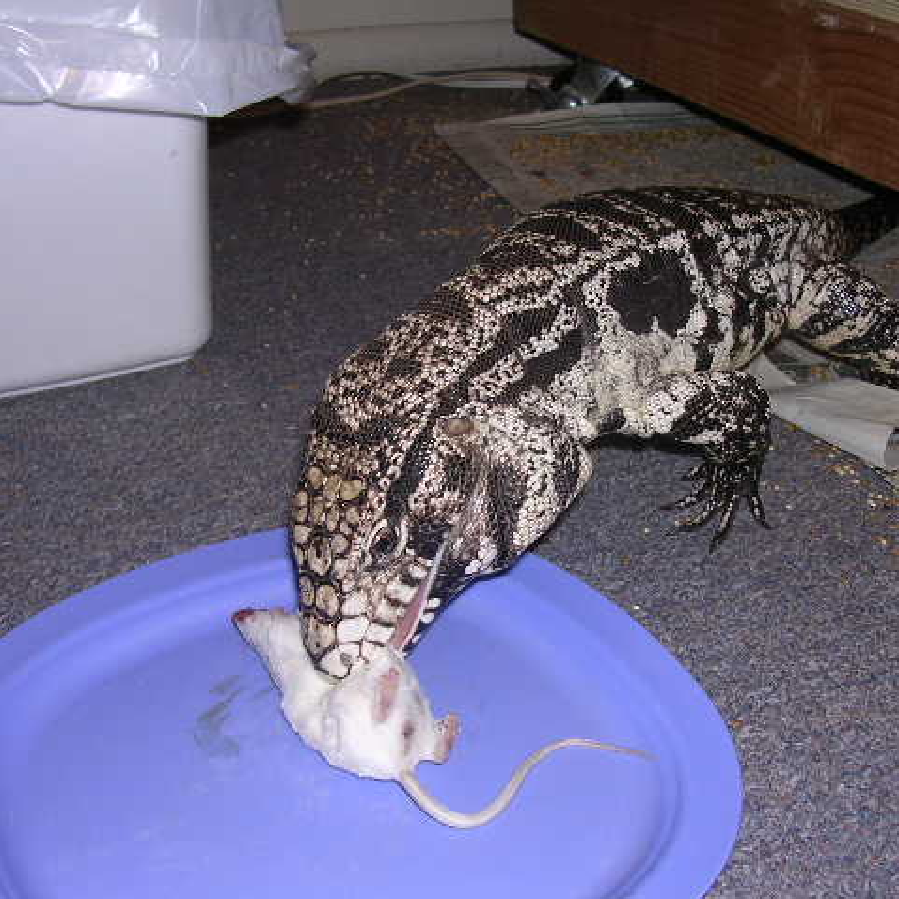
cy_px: 450
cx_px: 480
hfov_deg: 37.5
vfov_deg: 37.6
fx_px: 1322
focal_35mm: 45
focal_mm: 5.8
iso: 100
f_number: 2.8
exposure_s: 1/60.1
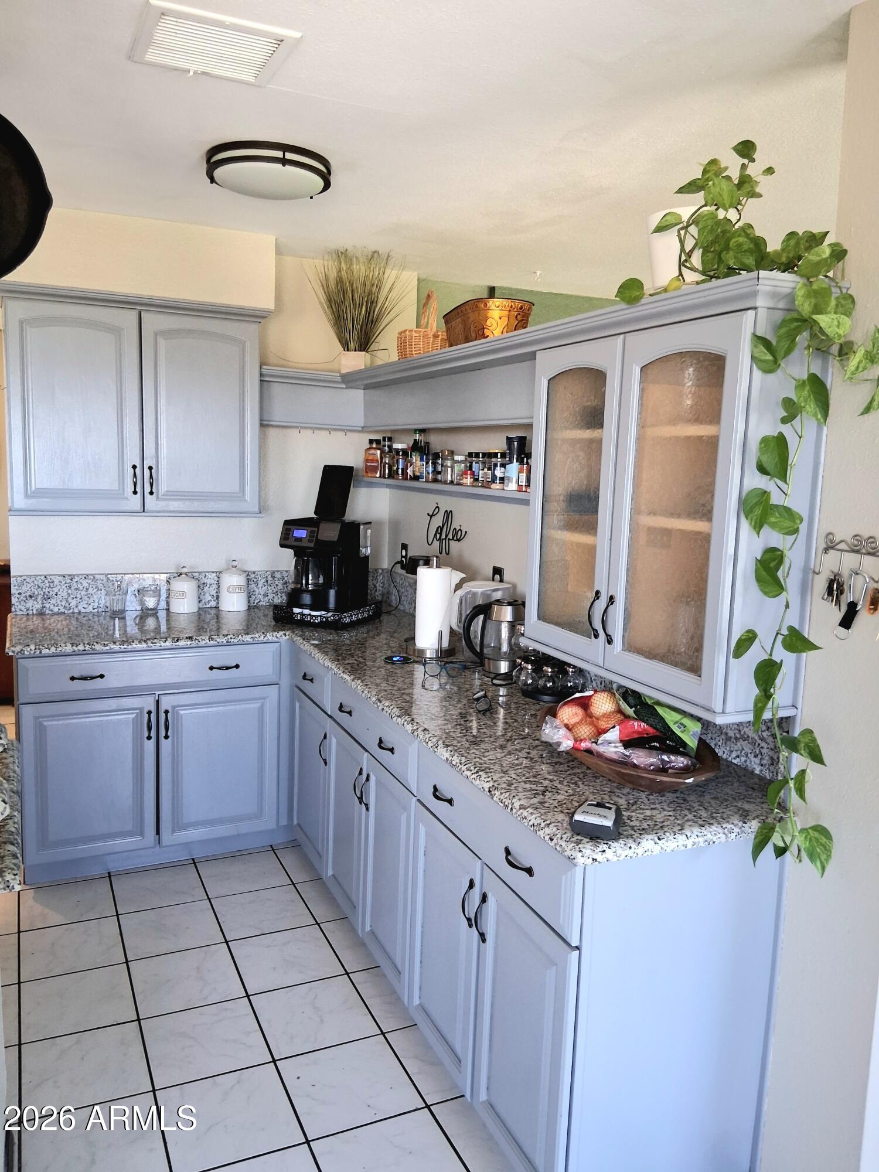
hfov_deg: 53.1
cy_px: 586
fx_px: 880
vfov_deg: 67.3
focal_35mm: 26
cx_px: 440
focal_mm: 3.98
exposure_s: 1/50
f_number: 1.8
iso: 250
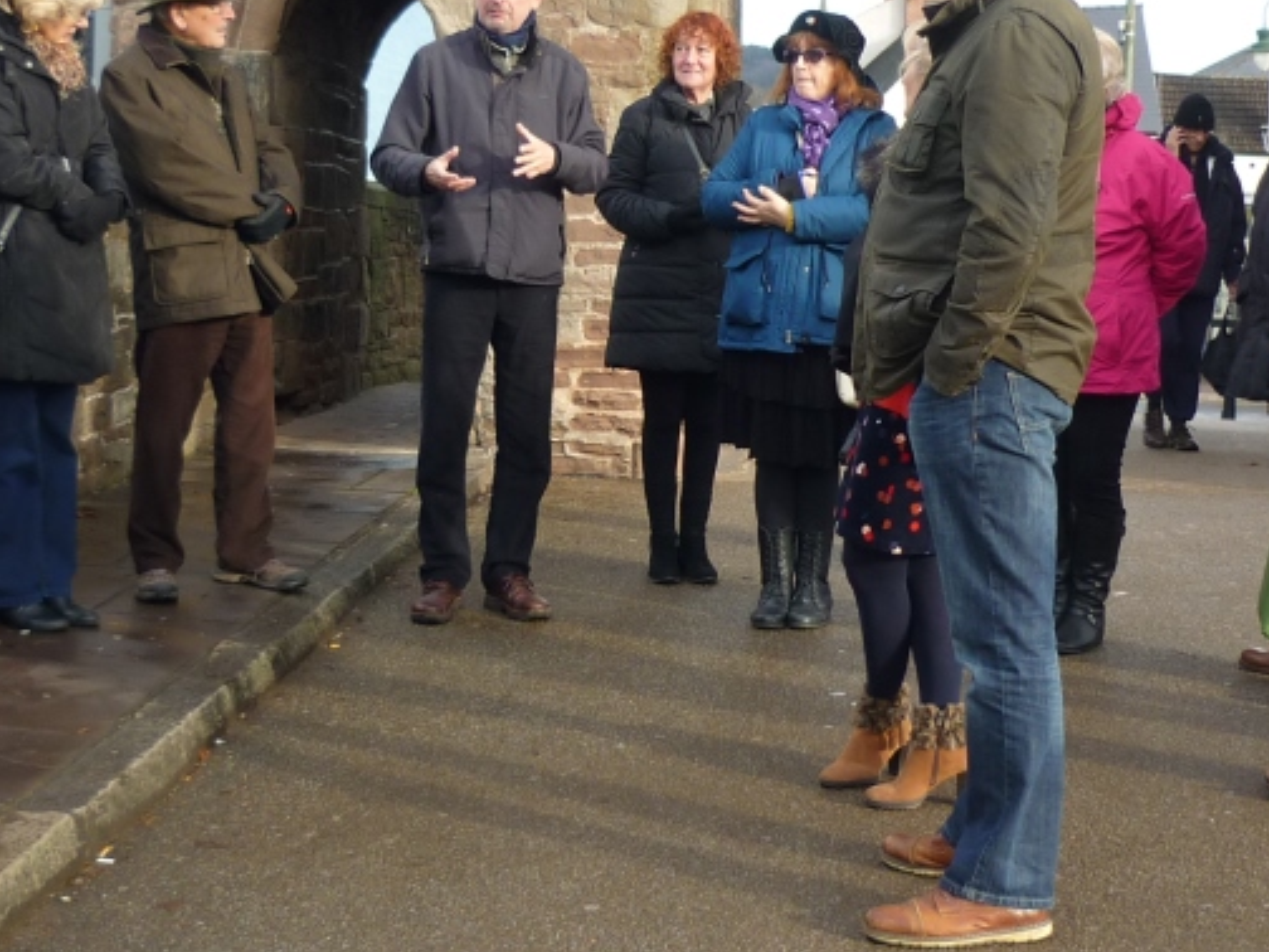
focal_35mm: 67
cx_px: 597
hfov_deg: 29.0
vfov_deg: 21.9
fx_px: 2456
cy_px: 332
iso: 80
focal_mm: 5.5
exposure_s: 1/125
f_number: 2.8
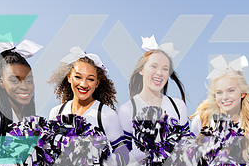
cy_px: 190
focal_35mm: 56
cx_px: 192
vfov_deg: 22.6
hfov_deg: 34.7
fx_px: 387
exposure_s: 1/250
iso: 100
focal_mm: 24
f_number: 6.3
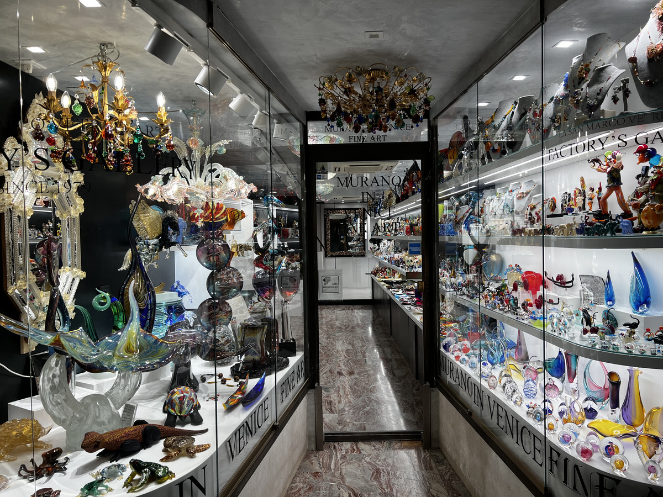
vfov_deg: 53.1
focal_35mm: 26
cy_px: 248
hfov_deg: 67.3
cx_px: 332
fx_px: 498
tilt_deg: -1.8
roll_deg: +1.3
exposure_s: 1/250
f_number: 1.5
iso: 40
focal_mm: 5.7
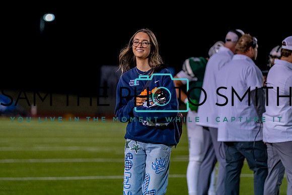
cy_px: 76
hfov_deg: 9.7
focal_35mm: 211
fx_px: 1716
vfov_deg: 6.5
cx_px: 150
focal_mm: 155
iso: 3200
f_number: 2.8
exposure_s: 1/1000
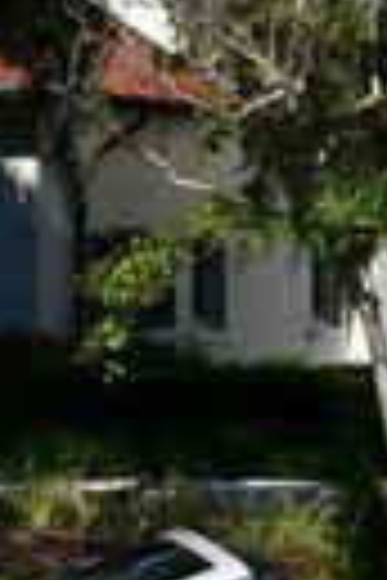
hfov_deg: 4.9
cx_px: 248
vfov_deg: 7.4
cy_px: 481
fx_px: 4482
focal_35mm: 278
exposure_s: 1/320
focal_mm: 28
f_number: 9
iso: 100
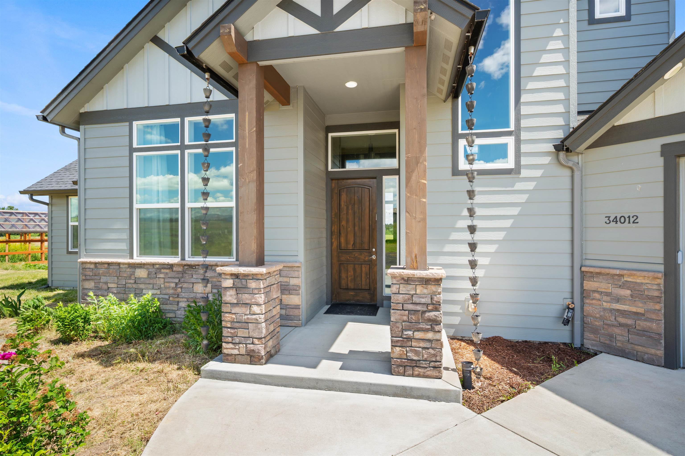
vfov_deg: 67.4
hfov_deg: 90.0
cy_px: 228
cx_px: 342
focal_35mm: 18
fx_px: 342
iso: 100
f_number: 8
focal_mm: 18
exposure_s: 1/50
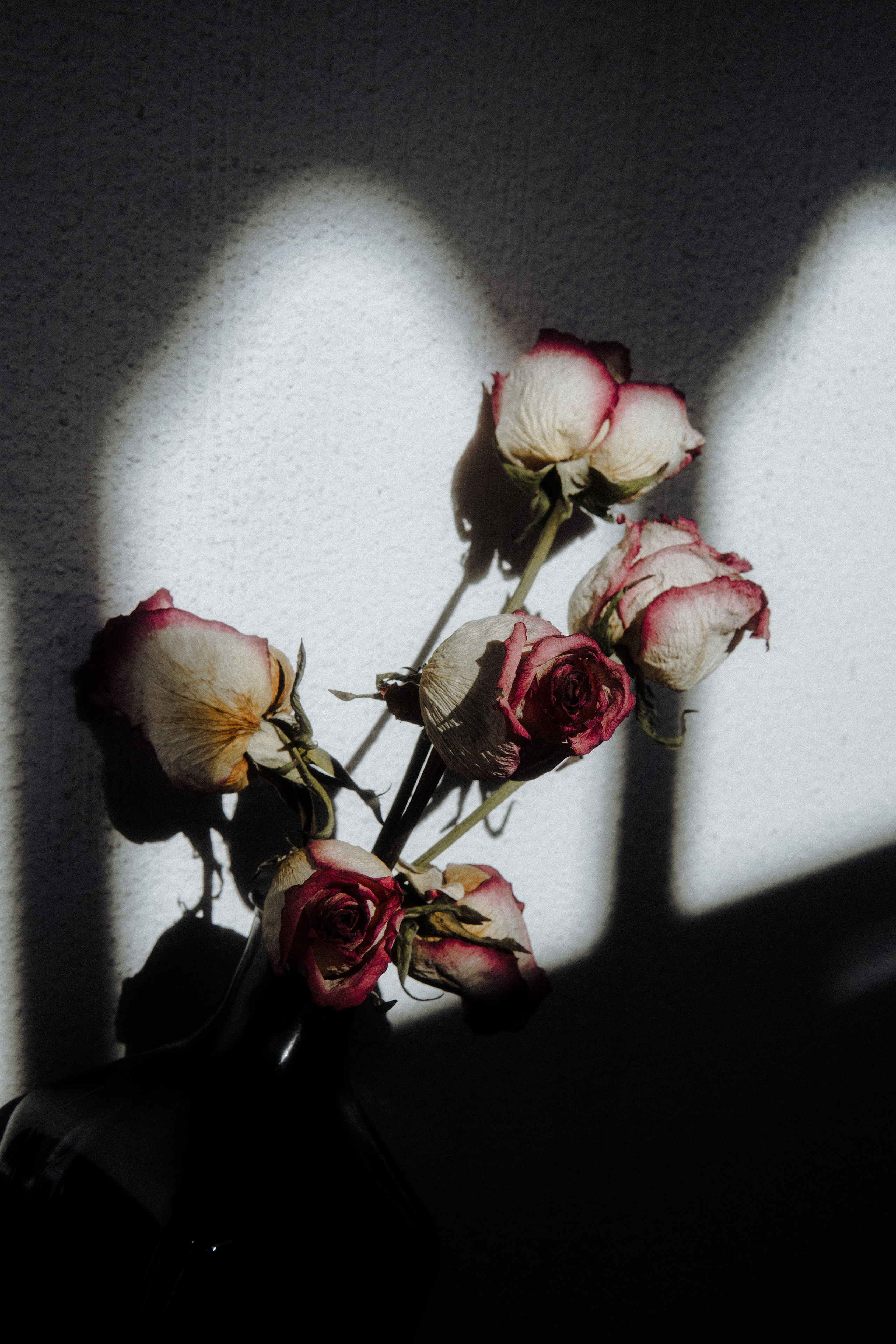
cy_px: 672
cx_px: 448
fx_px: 1680
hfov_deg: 29.9
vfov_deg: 43.6
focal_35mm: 45
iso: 400
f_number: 10
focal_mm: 30
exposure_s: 1/320
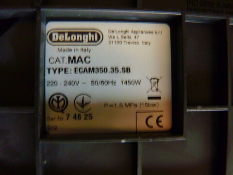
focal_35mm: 33
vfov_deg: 42.9
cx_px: 116
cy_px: 88
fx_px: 222
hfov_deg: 55.4
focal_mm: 5.9
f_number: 3
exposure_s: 1/4
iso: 400
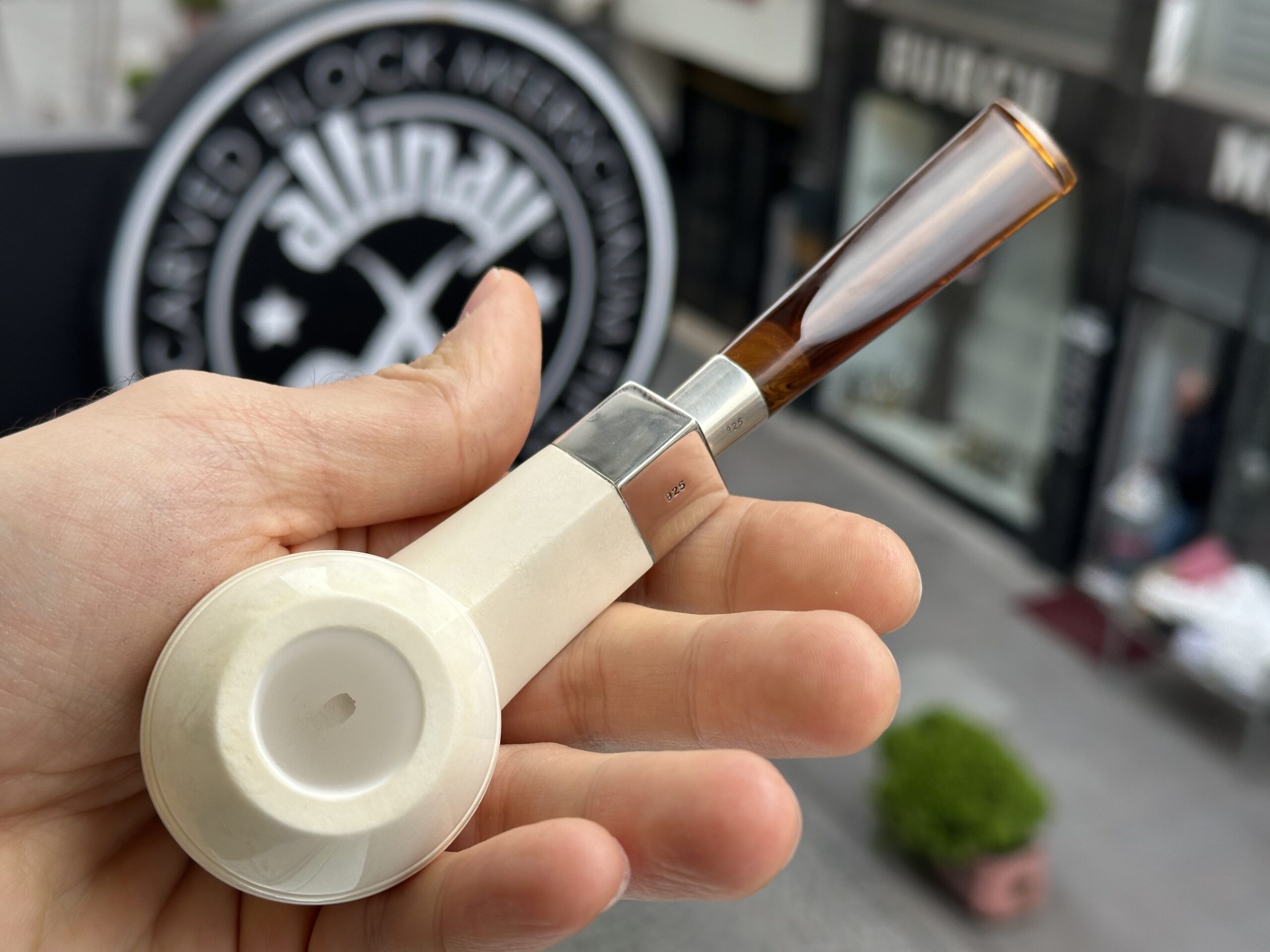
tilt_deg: -24.2
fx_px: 1761
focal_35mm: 48
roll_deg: -3.7
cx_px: 635
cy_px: 476
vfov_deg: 30.3
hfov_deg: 39.7
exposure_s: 1/584
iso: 64
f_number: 1.78
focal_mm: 6.86
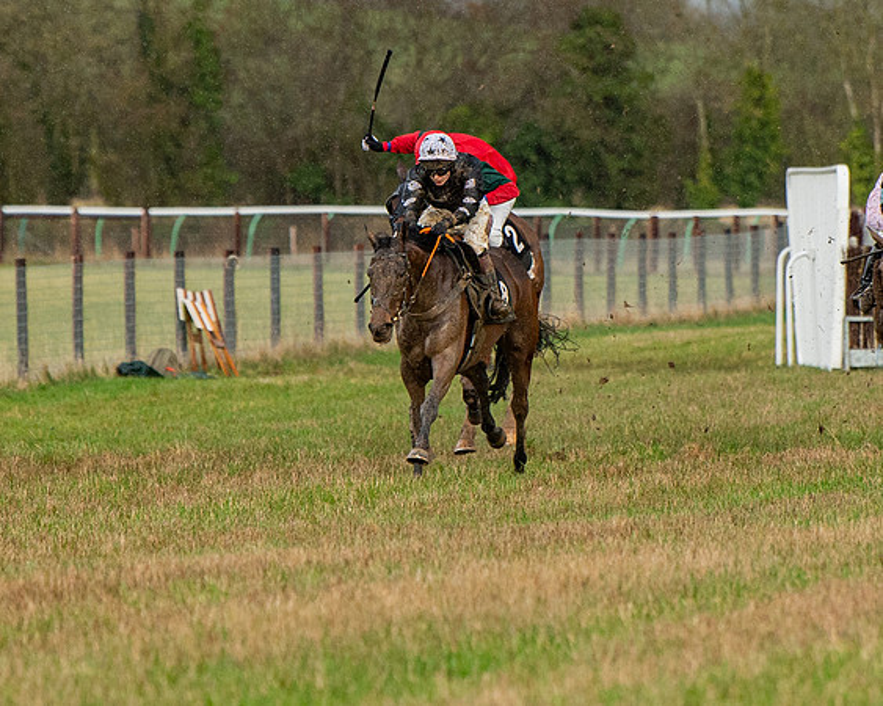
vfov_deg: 2.8
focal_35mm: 557
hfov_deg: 3.5
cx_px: 421
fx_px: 14550
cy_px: 289
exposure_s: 1/2500
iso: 800
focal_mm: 200
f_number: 4
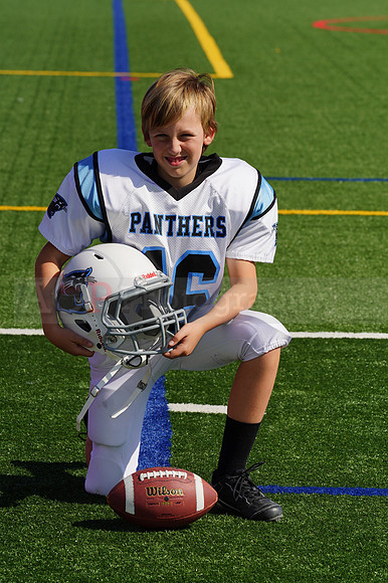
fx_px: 3480
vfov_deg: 9.6
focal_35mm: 215
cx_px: 194
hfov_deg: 6.4
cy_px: 292
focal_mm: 215
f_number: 13
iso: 100
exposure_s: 1/250
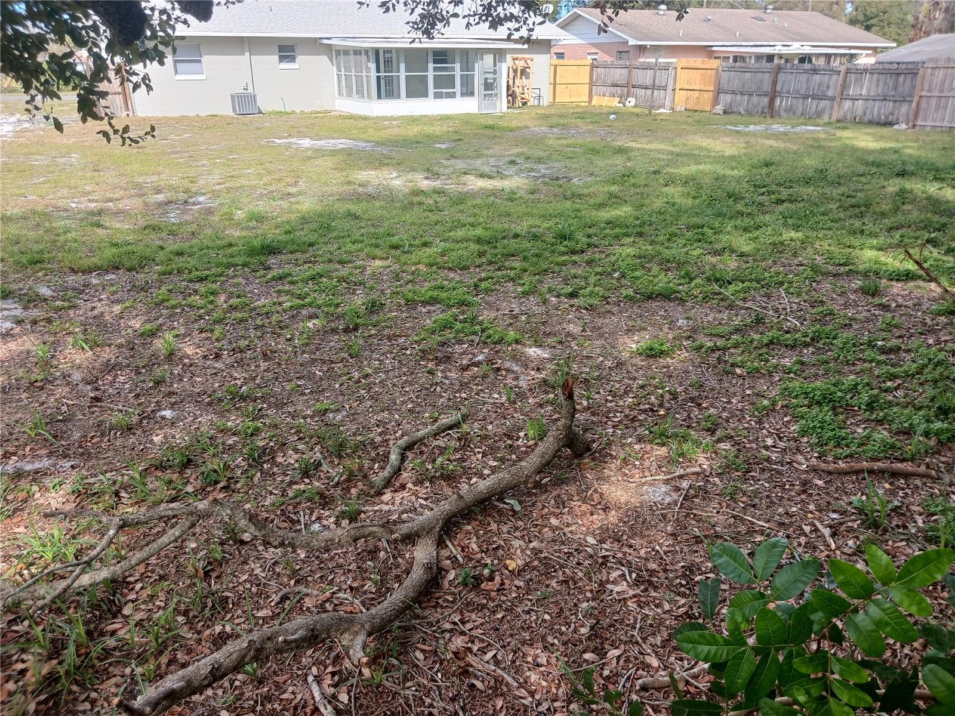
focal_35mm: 27
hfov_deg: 65.3
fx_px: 745
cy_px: 358
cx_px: 478
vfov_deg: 51.4
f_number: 1.8
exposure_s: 1/120
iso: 25
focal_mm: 4
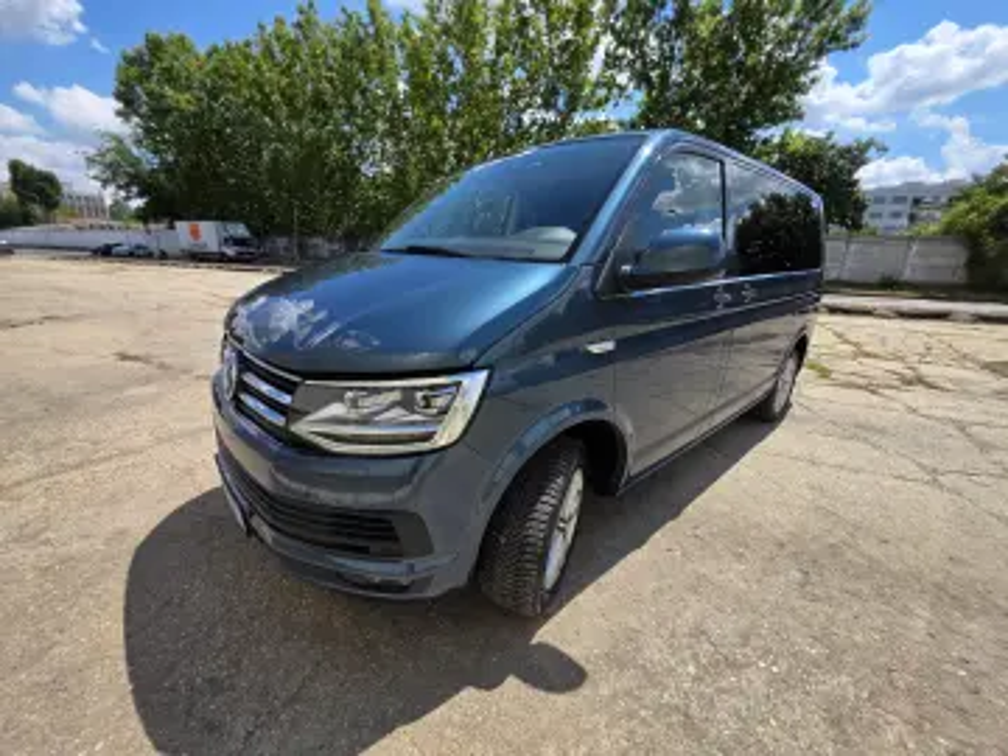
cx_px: 504
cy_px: 378
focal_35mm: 13
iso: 40
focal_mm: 2.2
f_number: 1.9
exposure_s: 1/2140
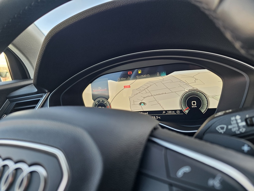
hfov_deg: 73.9
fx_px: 169
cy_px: 96
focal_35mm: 23
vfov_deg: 58.9
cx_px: 127
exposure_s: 1/180
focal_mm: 6.3
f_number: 1.7
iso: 80
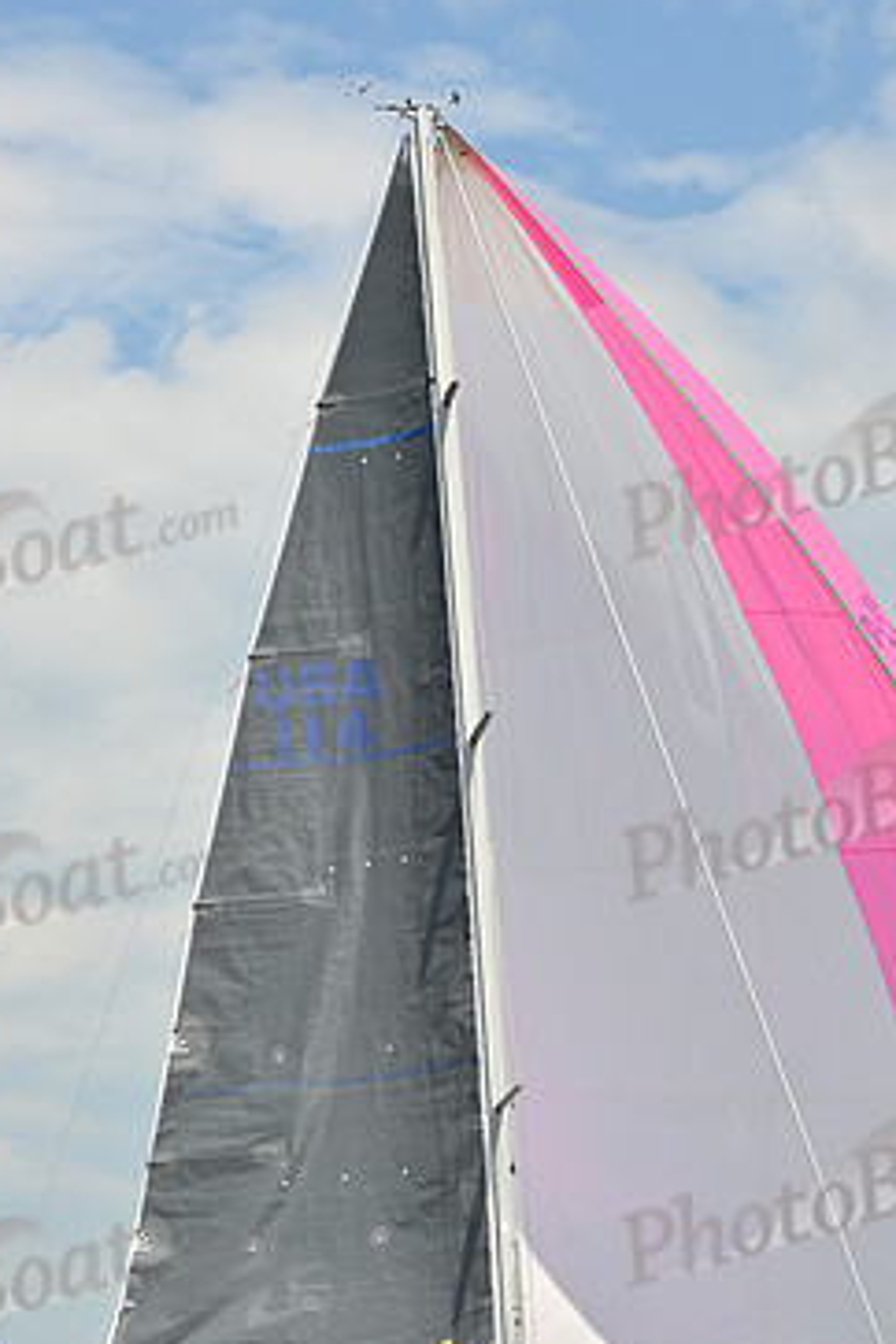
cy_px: 1052
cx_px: 431
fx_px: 4181
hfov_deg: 12.2
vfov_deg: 18.1
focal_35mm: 112
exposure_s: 1/1250
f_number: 10
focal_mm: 70
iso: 320
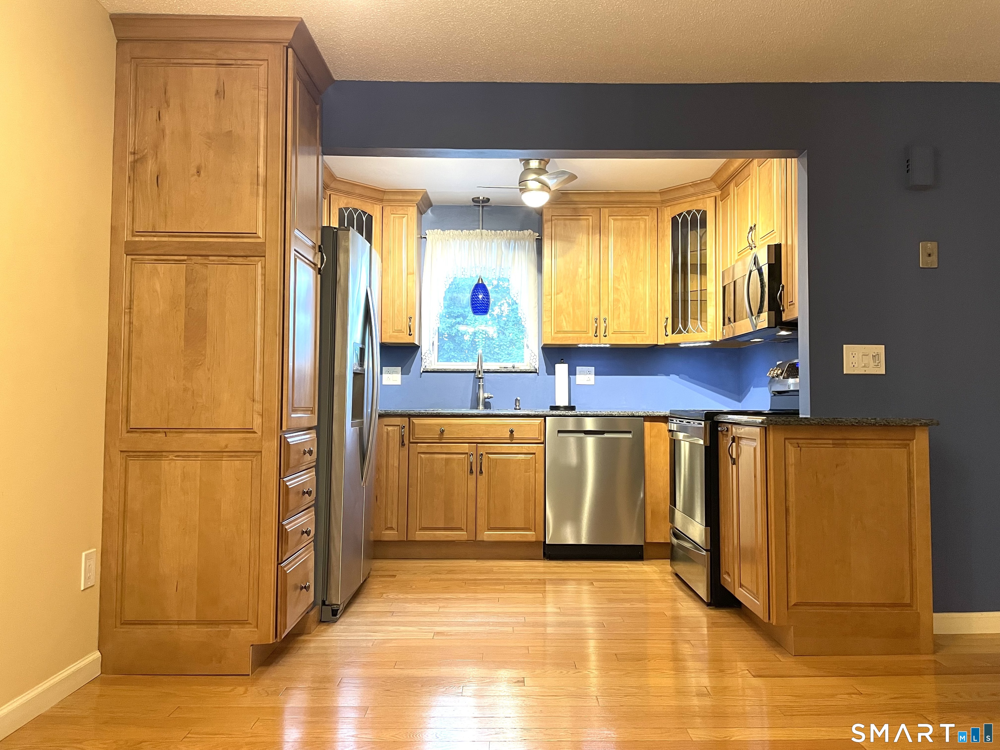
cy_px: 375
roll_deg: -0.5
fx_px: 751
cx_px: 500
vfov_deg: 53.1
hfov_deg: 67.3
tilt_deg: +2.3
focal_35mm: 26
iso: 250
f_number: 1.6
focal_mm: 4.2
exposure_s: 1/60
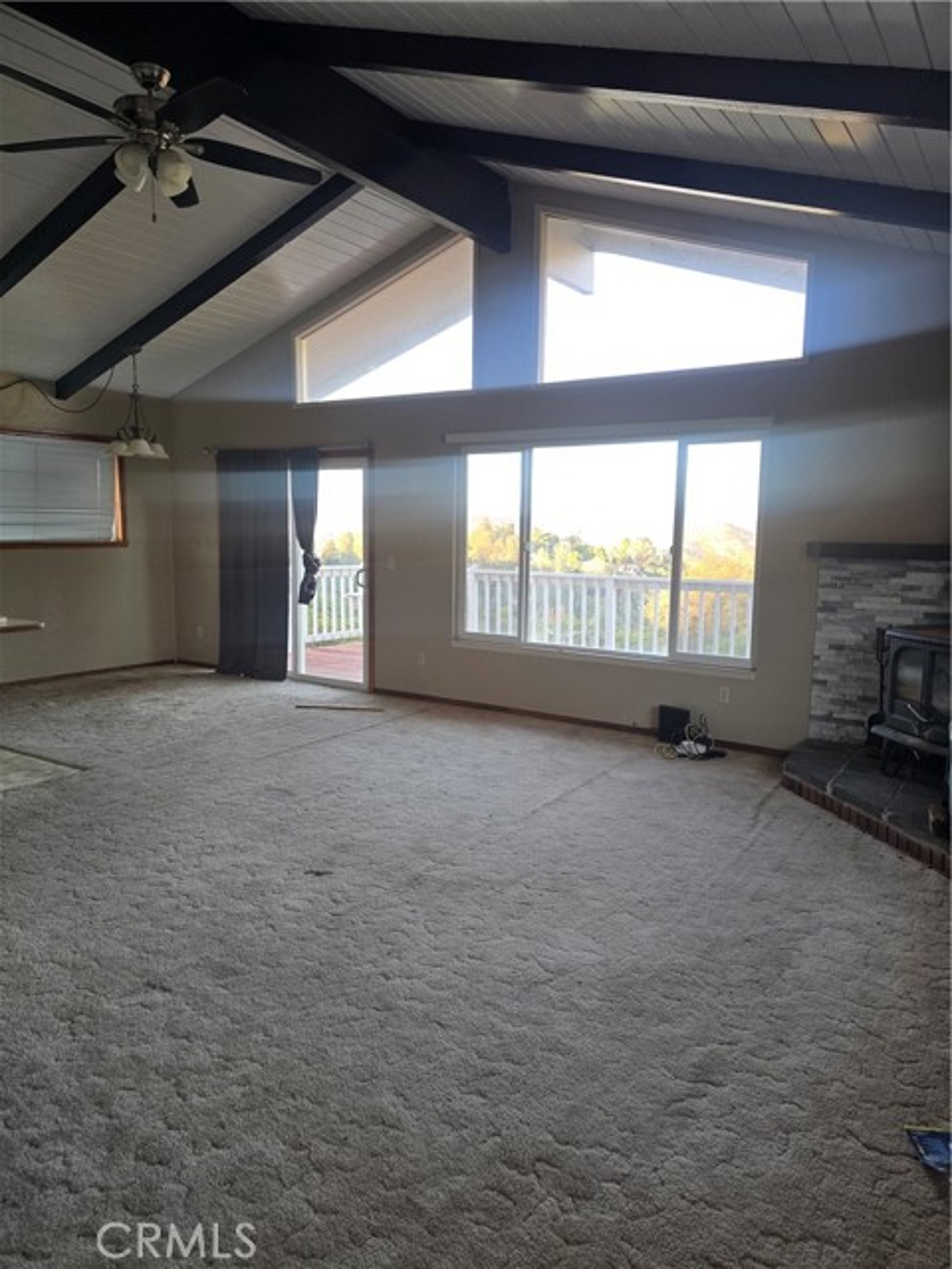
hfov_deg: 58.9
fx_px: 843
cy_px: 634
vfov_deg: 73.9
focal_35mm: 23
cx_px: 476
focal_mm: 6.3
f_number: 1.7
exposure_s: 1/180
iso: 125
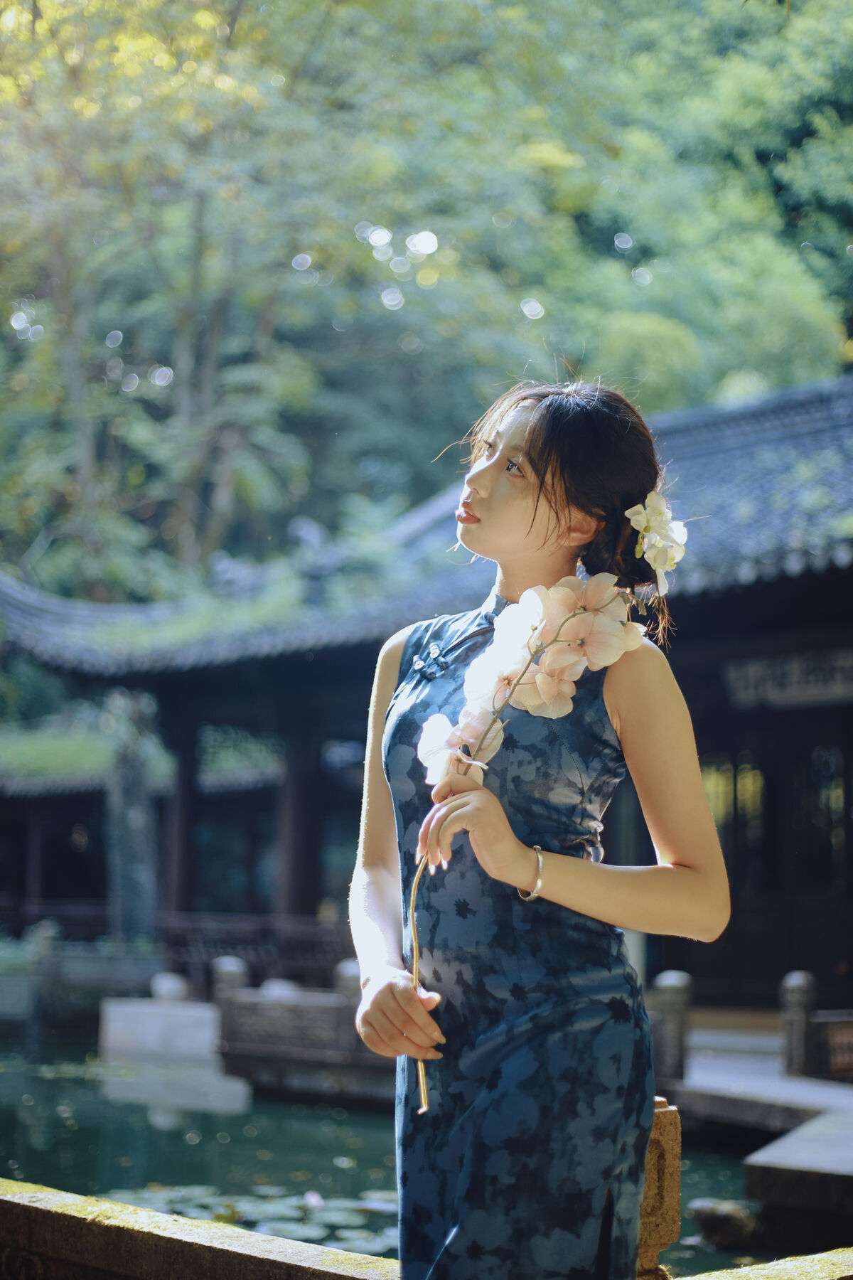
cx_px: 426
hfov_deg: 27.5
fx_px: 1741
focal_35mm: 49
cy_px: 640
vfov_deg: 40.3
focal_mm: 50
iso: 500
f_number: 1.8
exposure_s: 1/160
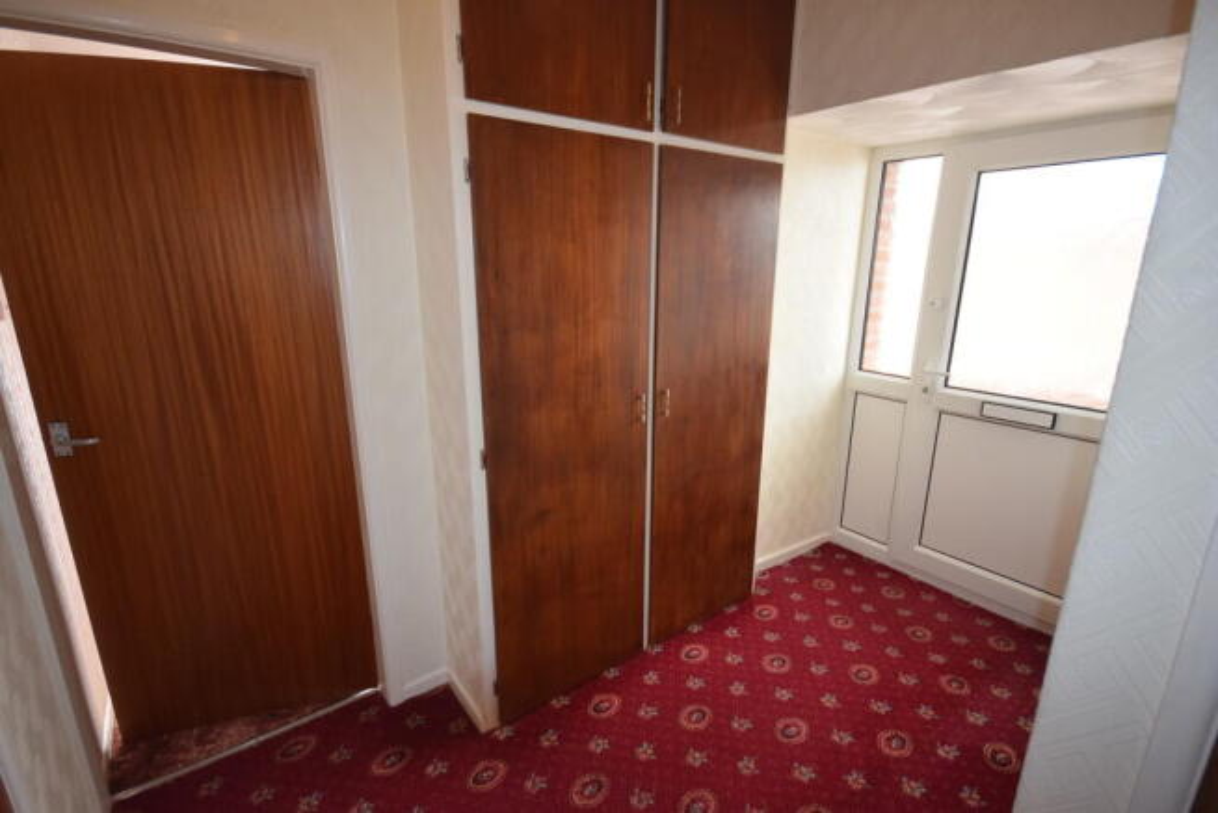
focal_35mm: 16
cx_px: 609
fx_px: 558
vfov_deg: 72.1
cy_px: 406
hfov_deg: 95.0
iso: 800
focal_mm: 11
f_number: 4.5
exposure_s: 1/80
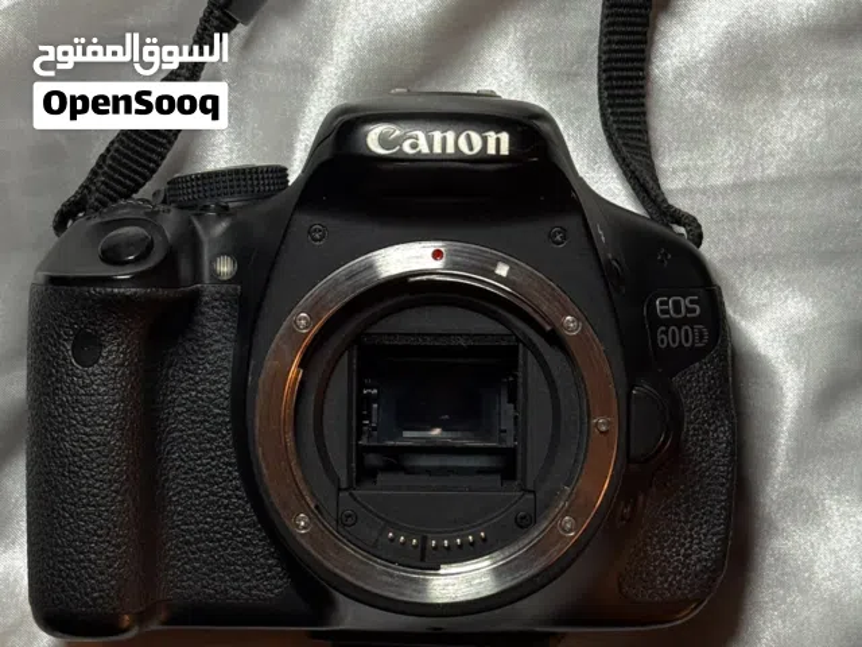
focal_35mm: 48
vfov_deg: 30.3
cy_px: 324
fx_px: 1195
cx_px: 431
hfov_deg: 39.7
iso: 250
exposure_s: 1/60
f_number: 1.78
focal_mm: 6.76
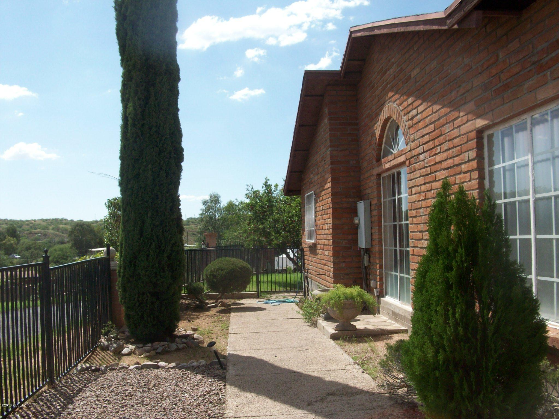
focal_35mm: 34
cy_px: 210
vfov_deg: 41.8
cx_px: 280
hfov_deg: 54.0
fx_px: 549
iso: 64
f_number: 5.5
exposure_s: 1/349
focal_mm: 5.7
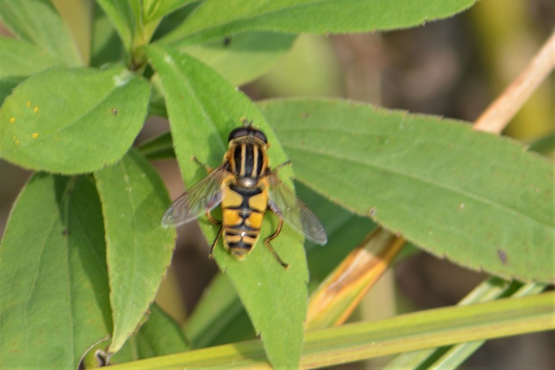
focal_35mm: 450
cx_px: 278
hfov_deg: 4.6
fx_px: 6937
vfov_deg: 3.1
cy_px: 185
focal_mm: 300
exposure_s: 1/125
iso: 125
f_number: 8
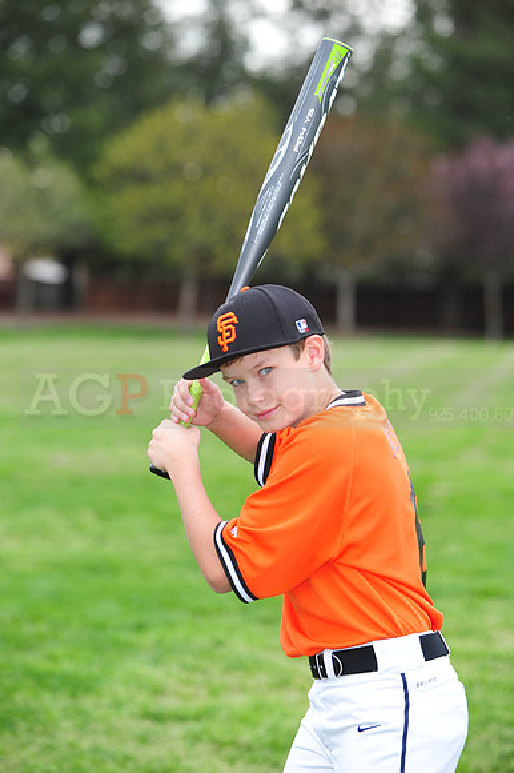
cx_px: 257
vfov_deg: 15.2
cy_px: 386
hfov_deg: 10.1
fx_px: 2894
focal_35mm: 135
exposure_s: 1/400
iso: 400
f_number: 5
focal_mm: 135
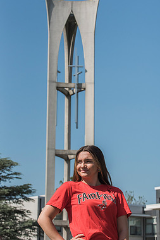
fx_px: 554
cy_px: 135
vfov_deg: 24.5
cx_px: 85
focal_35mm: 83
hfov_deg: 16.4
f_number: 8
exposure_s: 1/4000
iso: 1000
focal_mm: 70
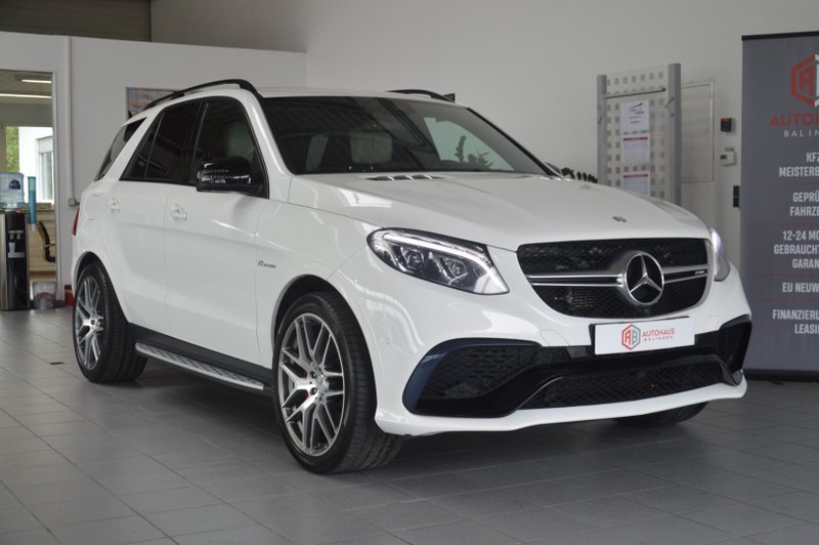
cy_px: 272
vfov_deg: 26.4
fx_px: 1159
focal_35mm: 51
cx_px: 410
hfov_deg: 38.9
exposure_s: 1/60
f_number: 4.2
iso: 400
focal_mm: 34
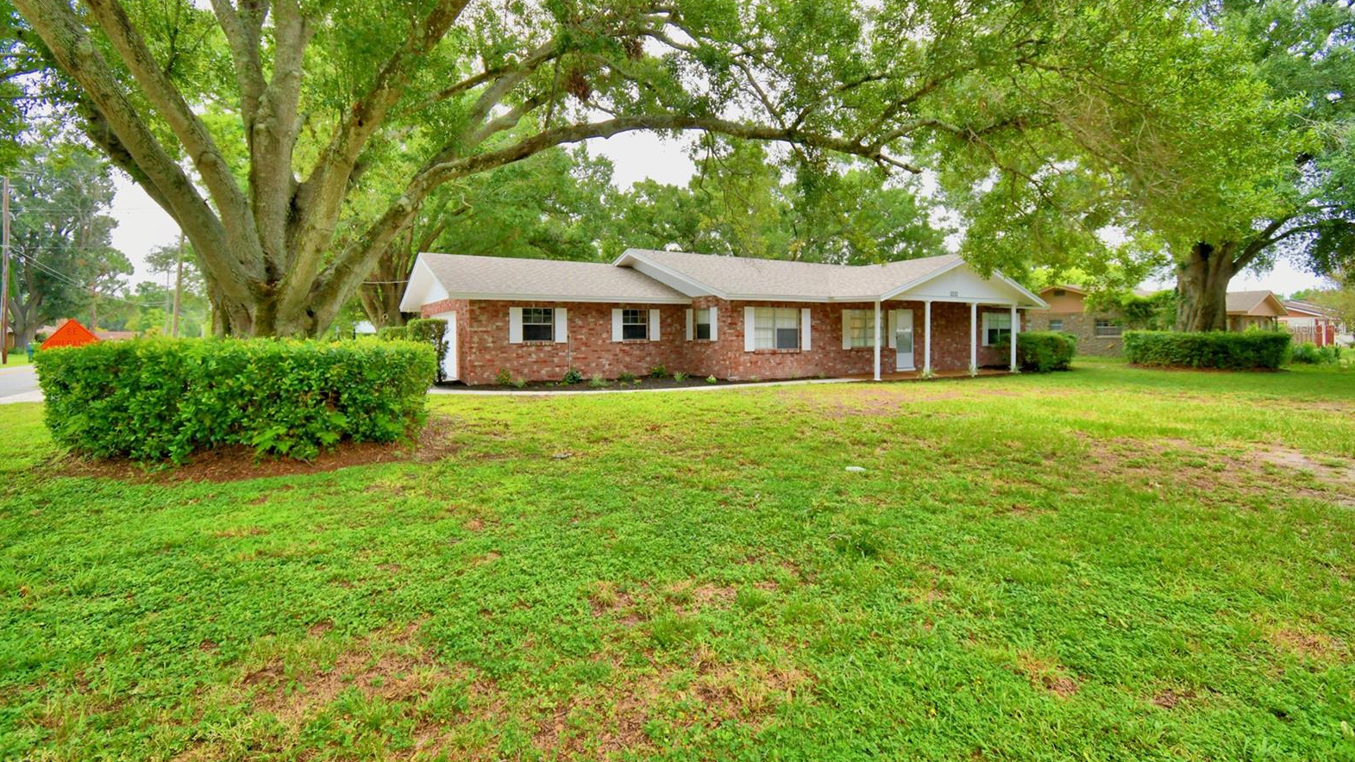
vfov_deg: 66.8
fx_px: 575
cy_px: 328
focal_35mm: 16
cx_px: 673
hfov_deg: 99.4
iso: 200
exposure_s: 1/320
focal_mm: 10
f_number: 4.5
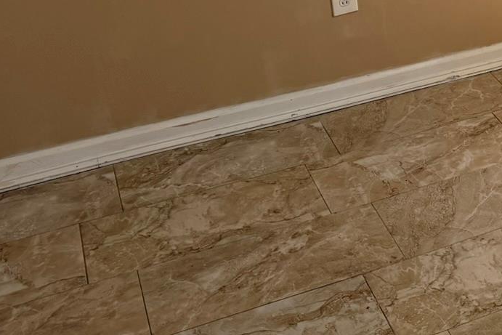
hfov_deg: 24.2
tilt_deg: -13.9
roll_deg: -0.1
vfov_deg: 16.9
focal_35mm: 74
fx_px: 1032
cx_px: 637
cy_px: -152
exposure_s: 1/212
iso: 80
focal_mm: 6.76
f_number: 1.78
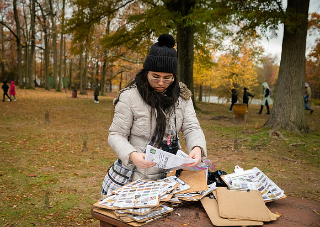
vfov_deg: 34.8
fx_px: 361
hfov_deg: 47.6
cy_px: 107
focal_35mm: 40
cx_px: 136
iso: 6400
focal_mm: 35
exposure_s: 1/640
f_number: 4
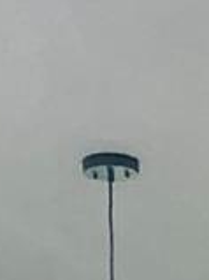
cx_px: 286
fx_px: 1765
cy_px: 969
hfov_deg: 6.7
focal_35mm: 219
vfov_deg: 7.4
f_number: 1.8
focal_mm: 3
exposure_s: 1/120
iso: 50
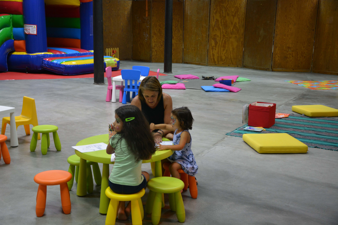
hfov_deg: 41.1
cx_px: 169
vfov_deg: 28.1
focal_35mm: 48
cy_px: 112
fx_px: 451
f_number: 4
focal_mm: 32
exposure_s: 1/30
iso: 1100
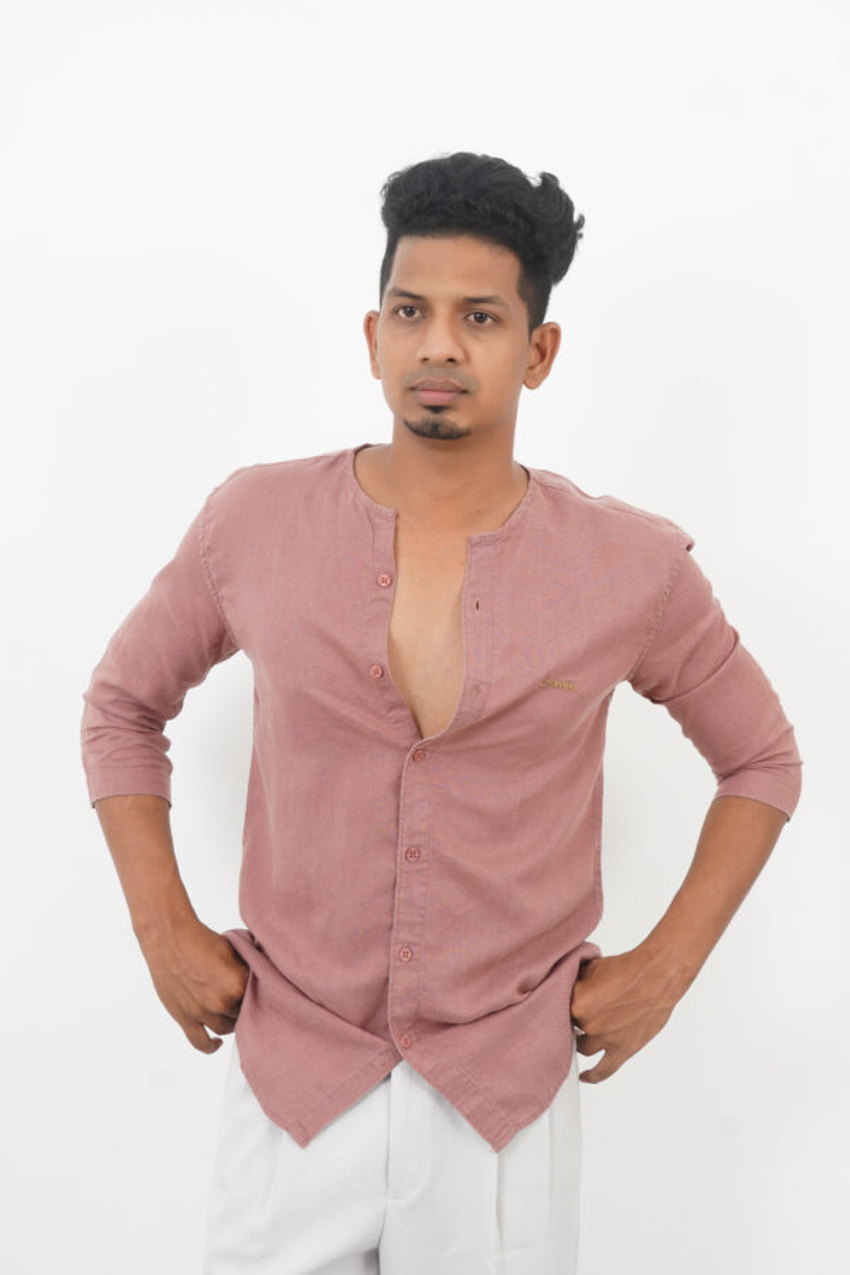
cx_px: 425
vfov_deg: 37.9
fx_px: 1859
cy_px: 638
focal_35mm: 52
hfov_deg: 25.8
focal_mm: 35
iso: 200
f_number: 8
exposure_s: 1/100
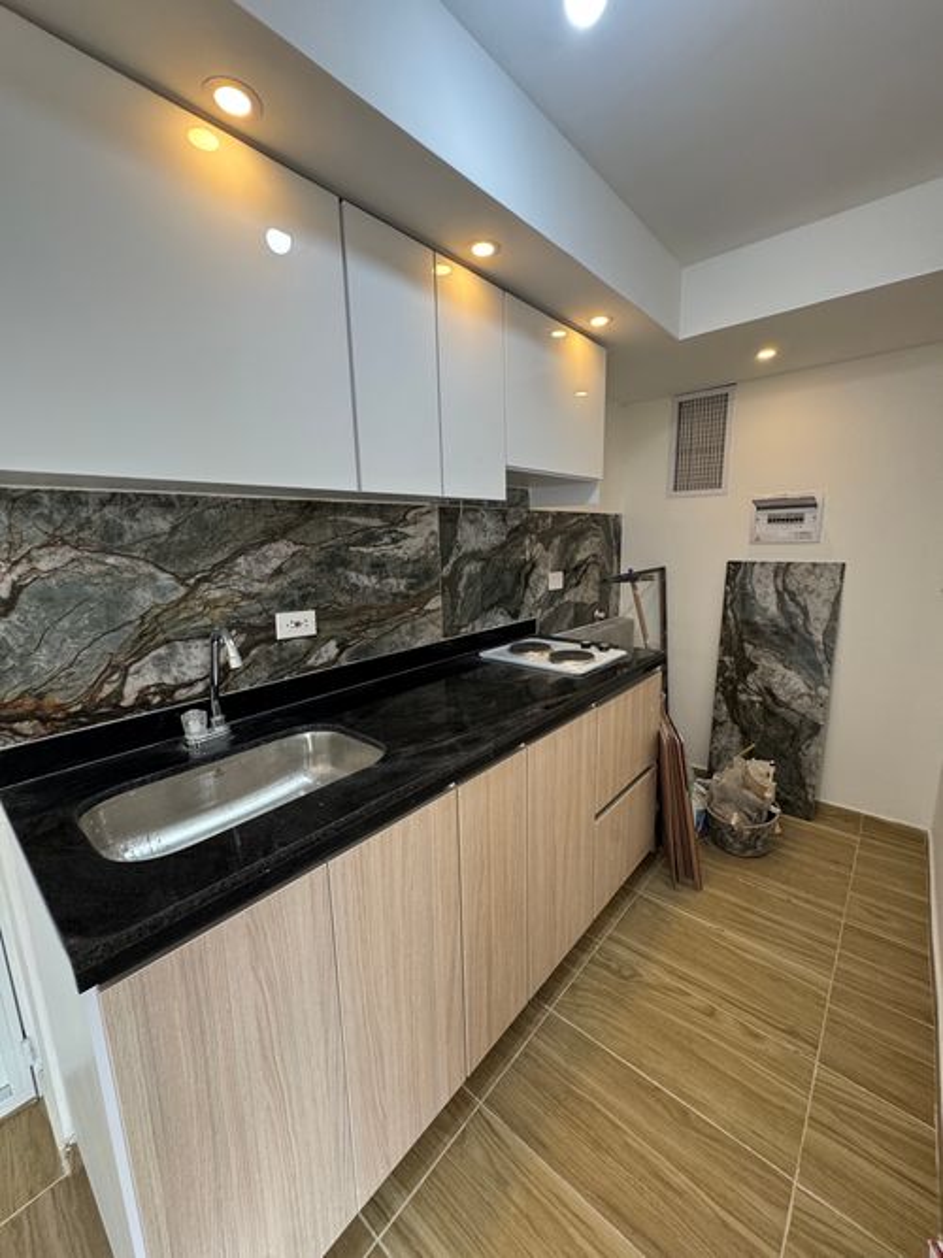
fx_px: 509
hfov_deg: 85.7
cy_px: 629
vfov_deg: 102.1
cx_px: 472
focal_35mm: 14
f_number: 2.2
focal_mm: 2.22
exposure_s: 1/120
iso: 160
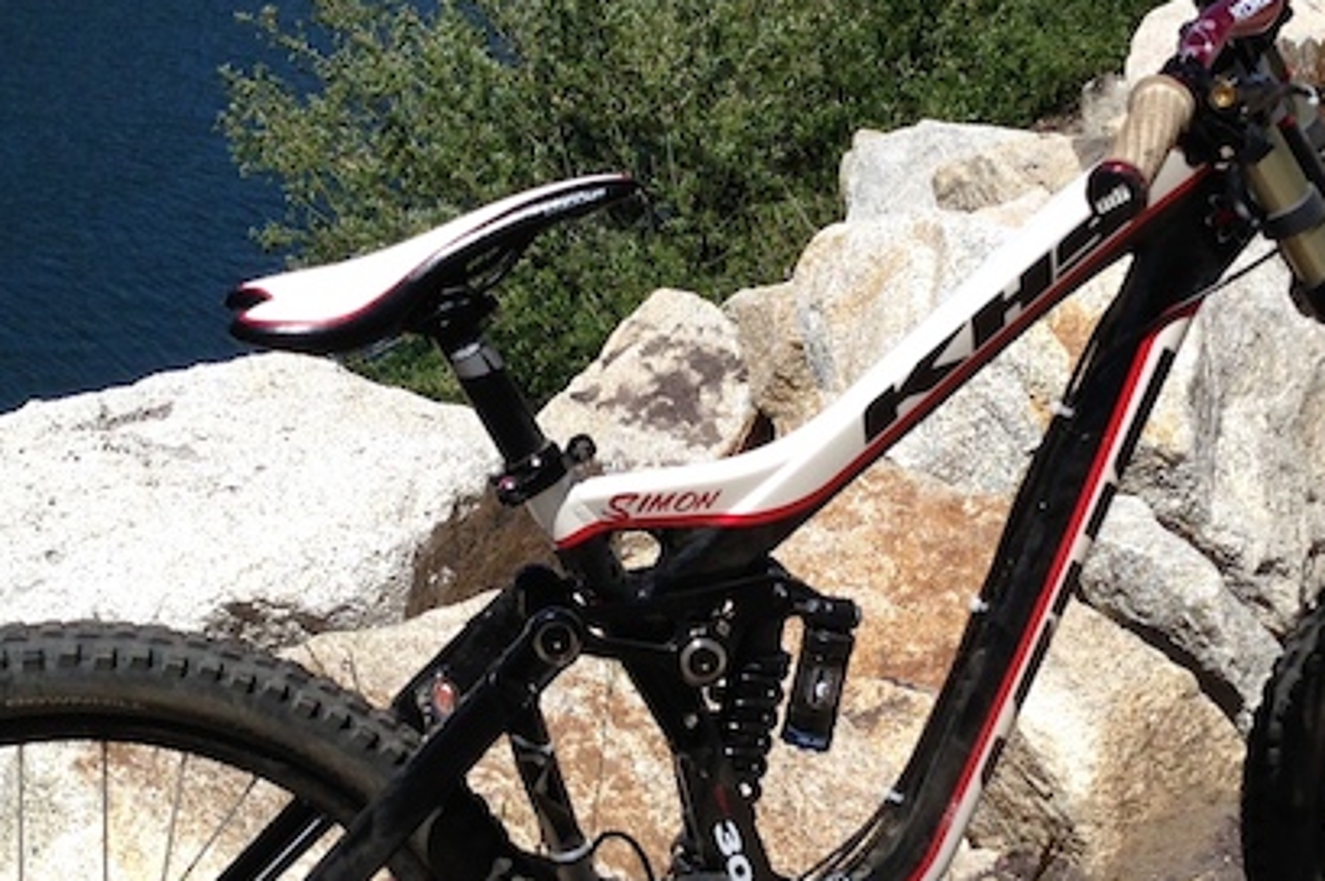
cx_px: 803
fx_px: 3163
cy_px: 411
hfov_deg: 23.6
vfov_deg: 15.9
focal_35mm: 86
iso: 50
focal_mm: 4.13
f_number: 2.4
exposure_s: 1/2584
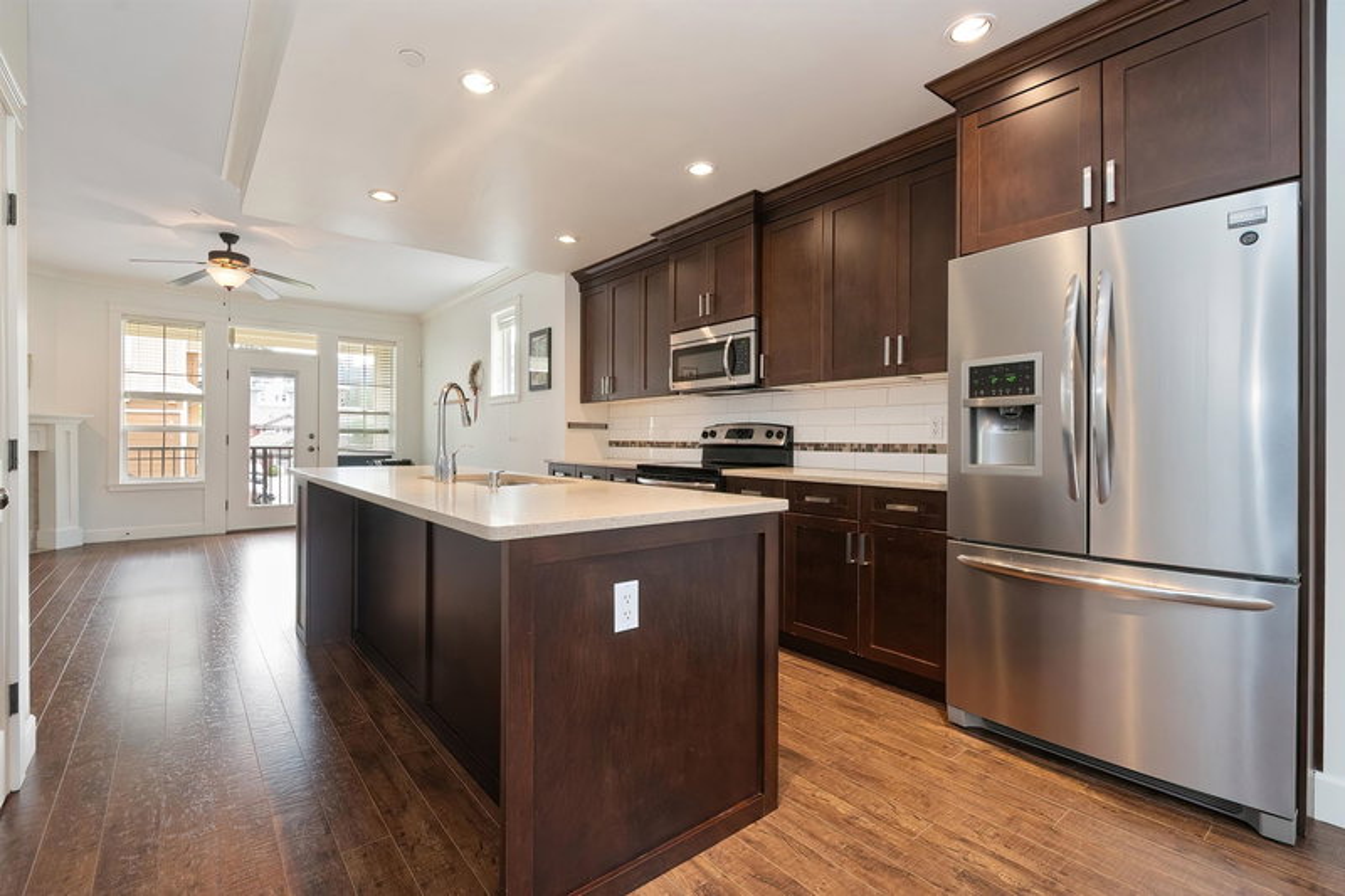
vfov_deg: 77.3
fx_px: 560
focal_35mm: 15
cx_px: 672
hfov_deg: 100.4
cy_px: 448
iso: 320
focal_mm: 10
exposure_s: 1/15
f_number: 10
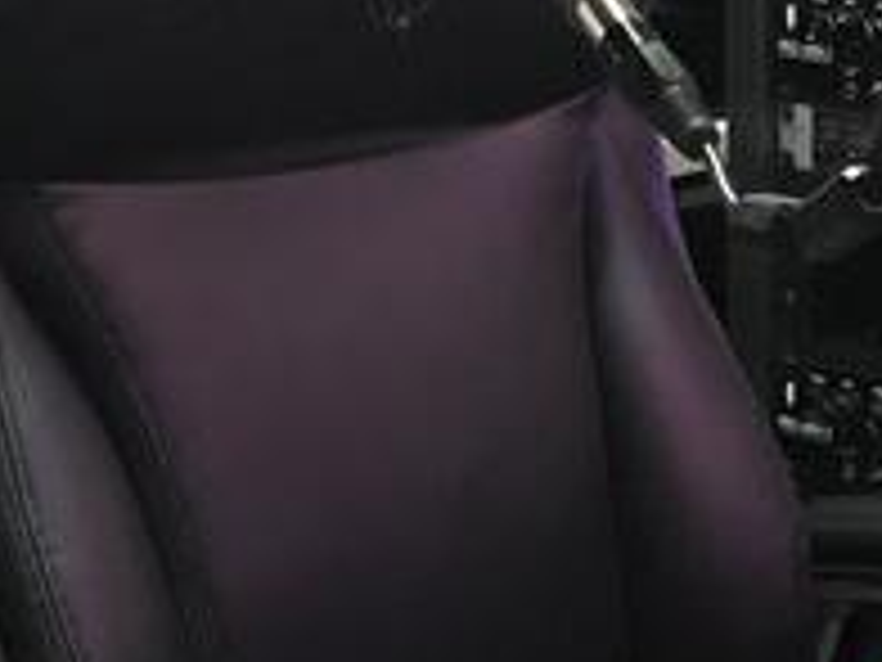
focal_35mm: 171
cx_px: 428
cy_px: 365
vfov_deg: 8.7
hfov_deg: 11.6
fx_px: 4357
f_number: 1.8
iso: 100
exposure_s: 1/4
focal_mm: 3.99
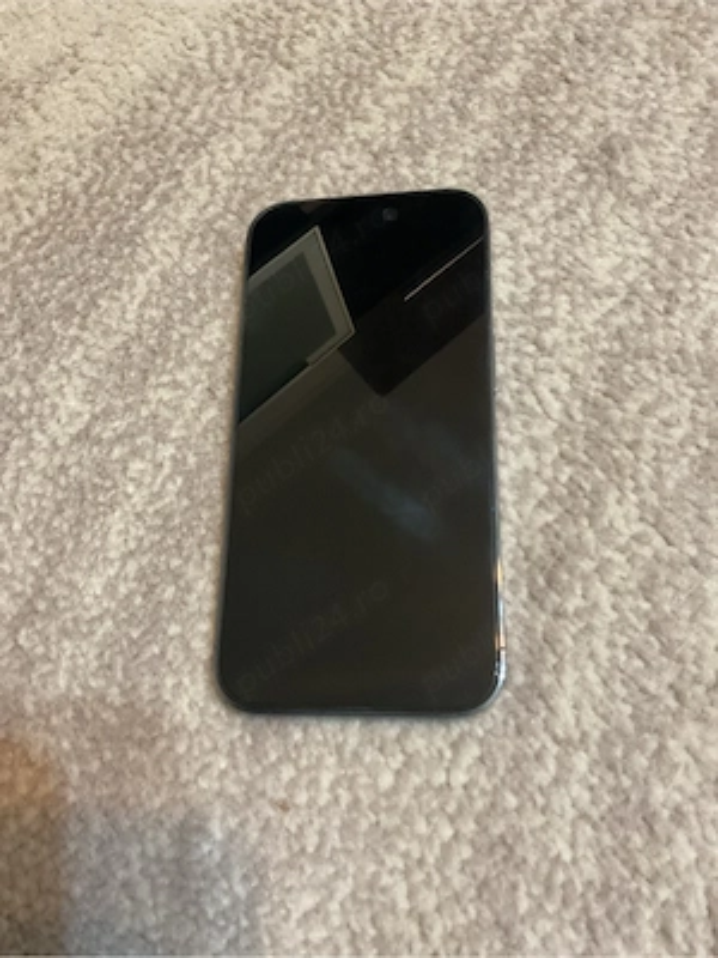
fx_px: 802
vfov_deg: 61.7
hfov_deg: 48.2
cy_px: 479
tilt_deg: -68.7
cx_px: 359
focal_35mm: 29
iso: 250
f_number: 1.8
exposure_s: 1/40
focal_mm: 3
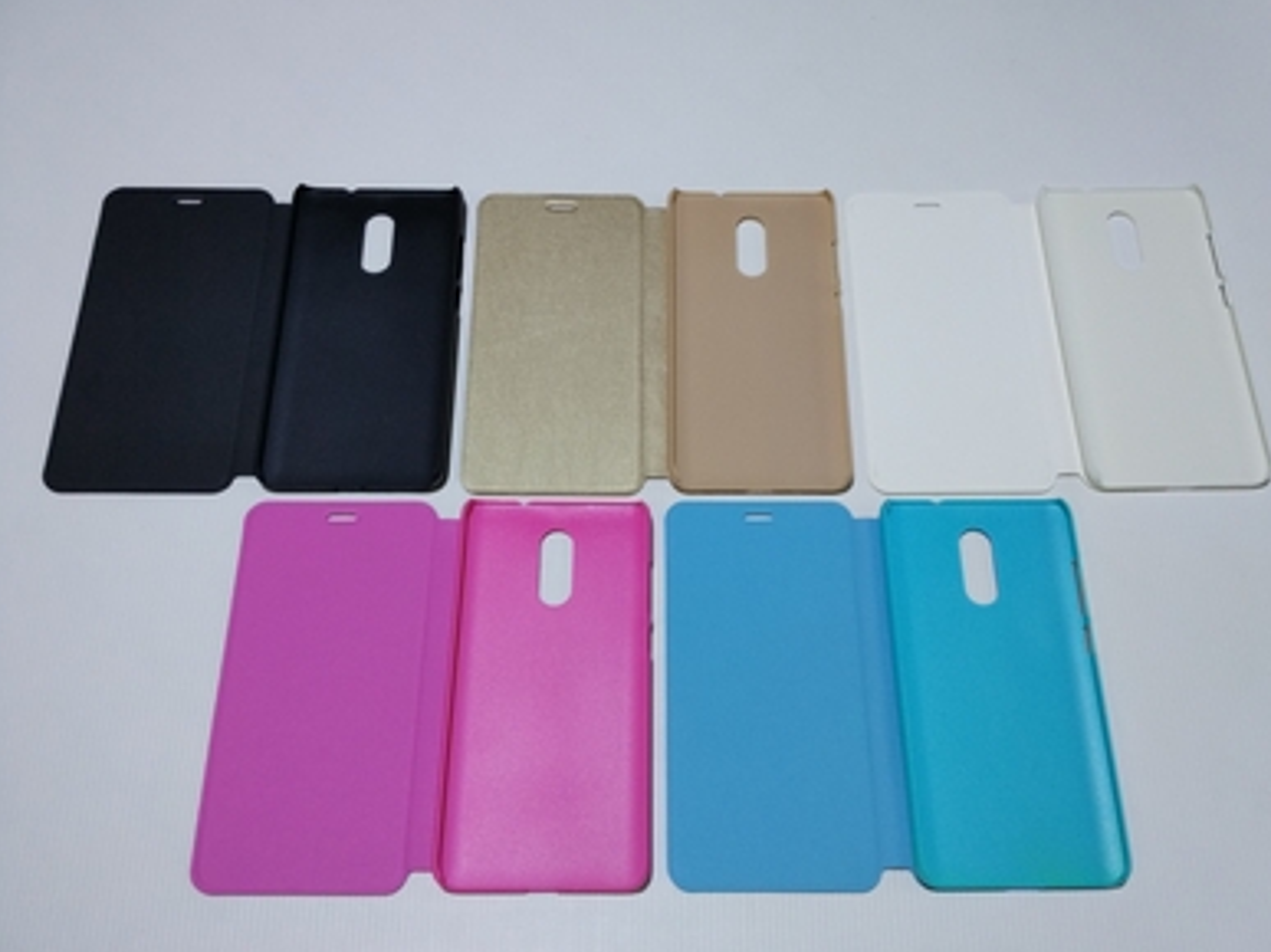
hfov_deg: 58.4
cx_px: 644
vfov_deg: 45.4
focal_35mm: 31
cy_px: 479
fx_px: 1138
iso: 276
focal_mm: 4.12
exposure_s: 1/33
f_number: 2
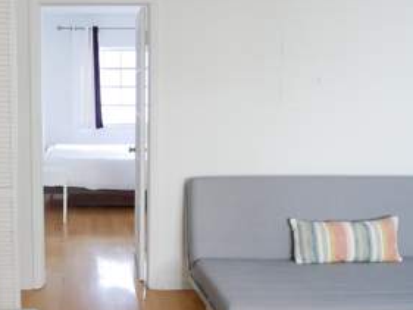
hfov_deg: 44.1
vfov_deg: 35.1
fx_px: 489
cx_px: 100
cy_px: 143
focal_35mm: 41
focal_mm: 12
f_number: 3.5
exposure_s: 1/60
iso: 800
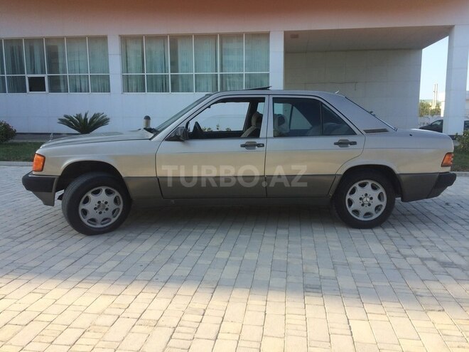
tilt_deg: -9.6
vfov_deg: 48.2
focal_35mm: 29
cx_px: 234
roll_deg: +0.8
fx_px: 393
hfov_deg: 61.7
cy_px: 176
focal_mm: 4.15
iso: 32
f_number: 2.2
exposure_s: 1/720
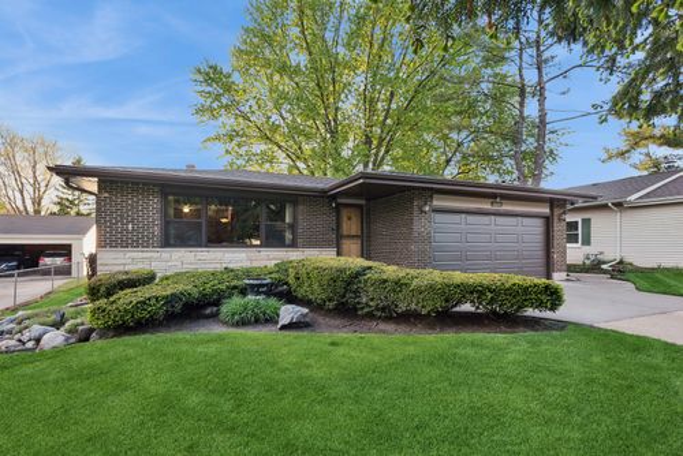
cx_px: 342
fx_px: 323
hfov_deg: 93.2
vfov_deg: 70.5
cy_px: 228
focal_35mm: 17
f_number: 8
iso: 400
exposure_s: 1/20
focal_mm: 17
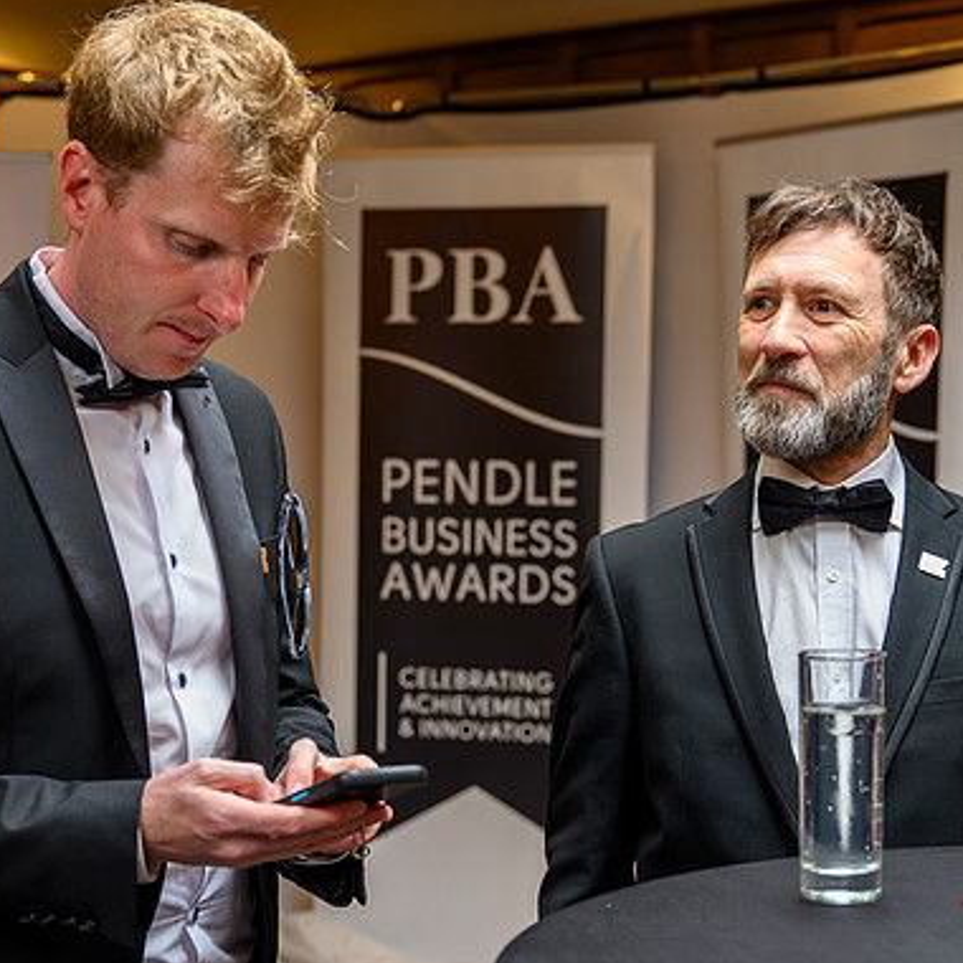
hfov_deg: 24.3
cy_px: 548
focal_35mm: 71
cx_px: 479
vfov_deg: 24.3
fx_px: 2235
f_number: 4
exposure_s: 1/125
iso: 1600
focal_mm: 48
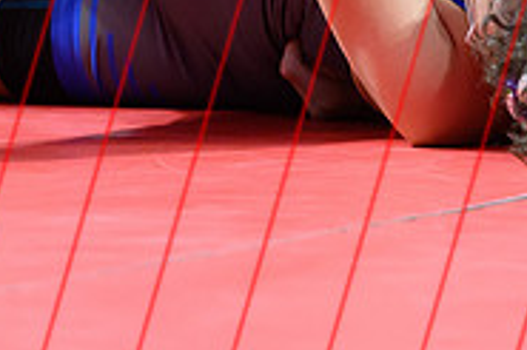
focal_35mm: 589
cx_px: 592
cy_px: -48
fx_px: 8614
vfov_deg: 2.3
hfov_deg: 3.5
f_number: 2.8
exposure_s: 1/800
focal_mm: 145
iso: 4500
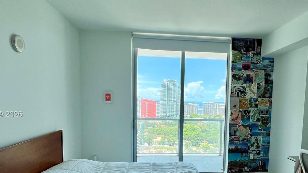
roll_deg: -1.4
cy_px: 115
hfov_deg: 75.6
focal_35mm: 24
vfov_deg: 47.0
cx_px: 182
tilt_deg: -3.9
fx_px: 196
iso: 32
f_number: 1.8
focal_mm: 1.57
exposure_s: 1/392
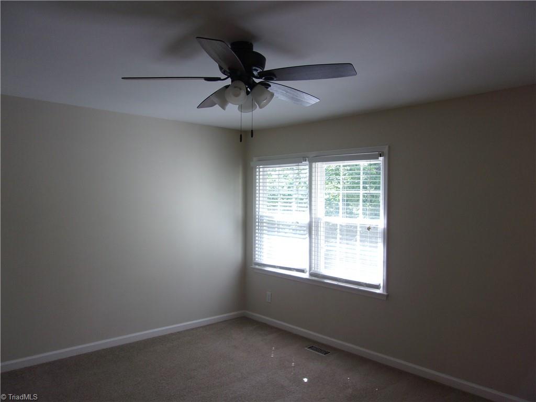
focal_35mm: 27
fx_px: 418
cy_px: 201
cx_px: 268
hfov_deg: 65.3
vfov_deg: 51.4
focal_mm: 4.9
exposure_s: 1/50
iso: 80
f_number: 3
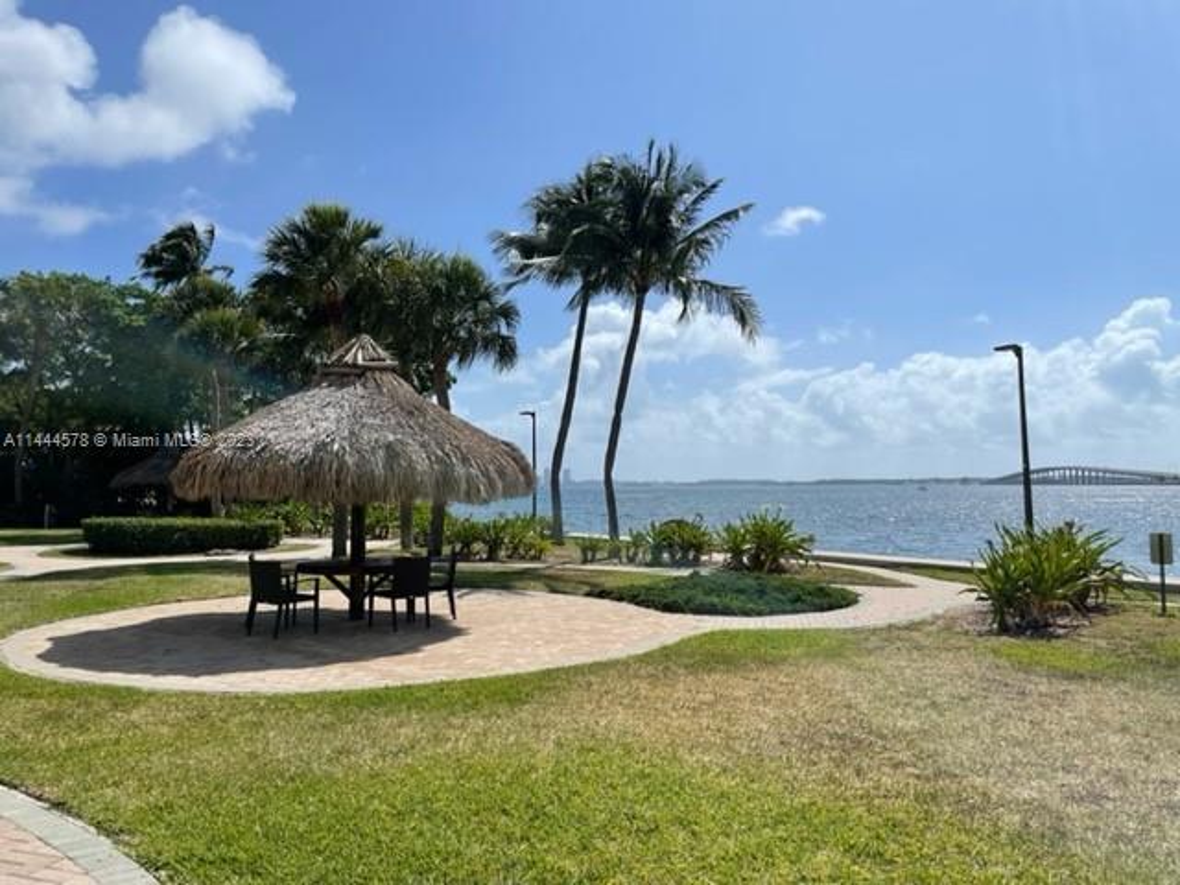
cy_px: 442
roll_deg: +0.0
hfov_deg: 67.3
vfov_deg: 53.1
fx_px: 886
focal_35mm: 26
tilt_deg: +3.2
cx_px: 590
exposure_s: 1/7299
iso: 32
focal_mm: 4.2
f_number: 1.6
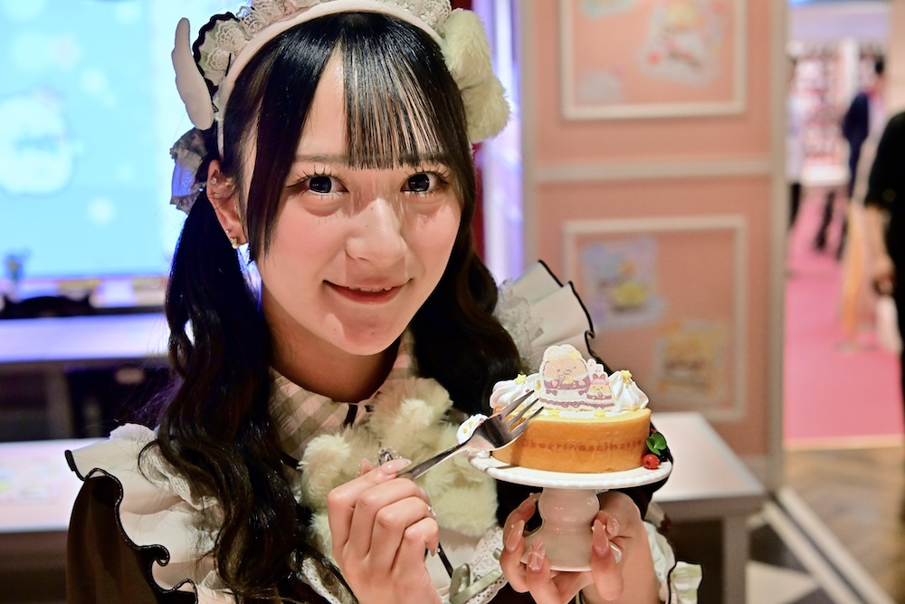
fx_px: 1508
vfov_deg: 22.6
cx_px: 452
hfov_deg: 33.4
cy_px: 302
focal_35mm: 60
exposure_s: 1/250
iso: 4000
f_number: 5.6
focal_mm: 60
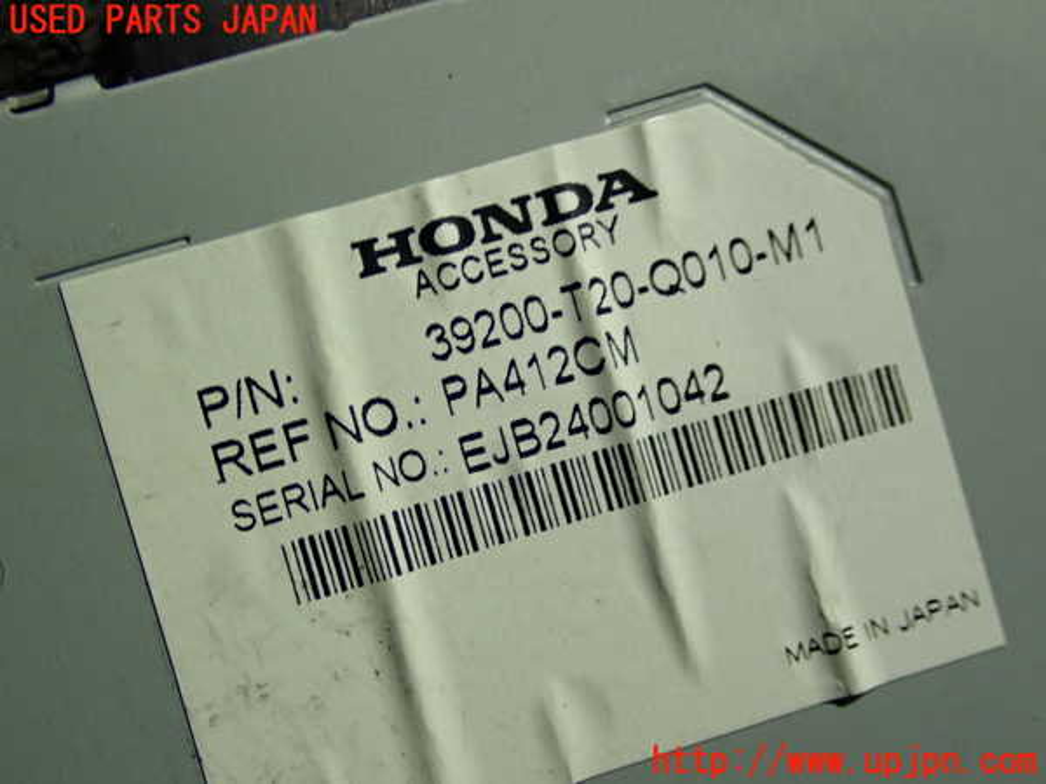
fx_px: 1632
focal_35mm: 54
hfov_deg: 35.5
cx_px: 523
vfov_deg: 27.0
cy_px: 392
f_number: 3.3
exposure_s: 1/50
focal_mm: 9.65
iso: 250
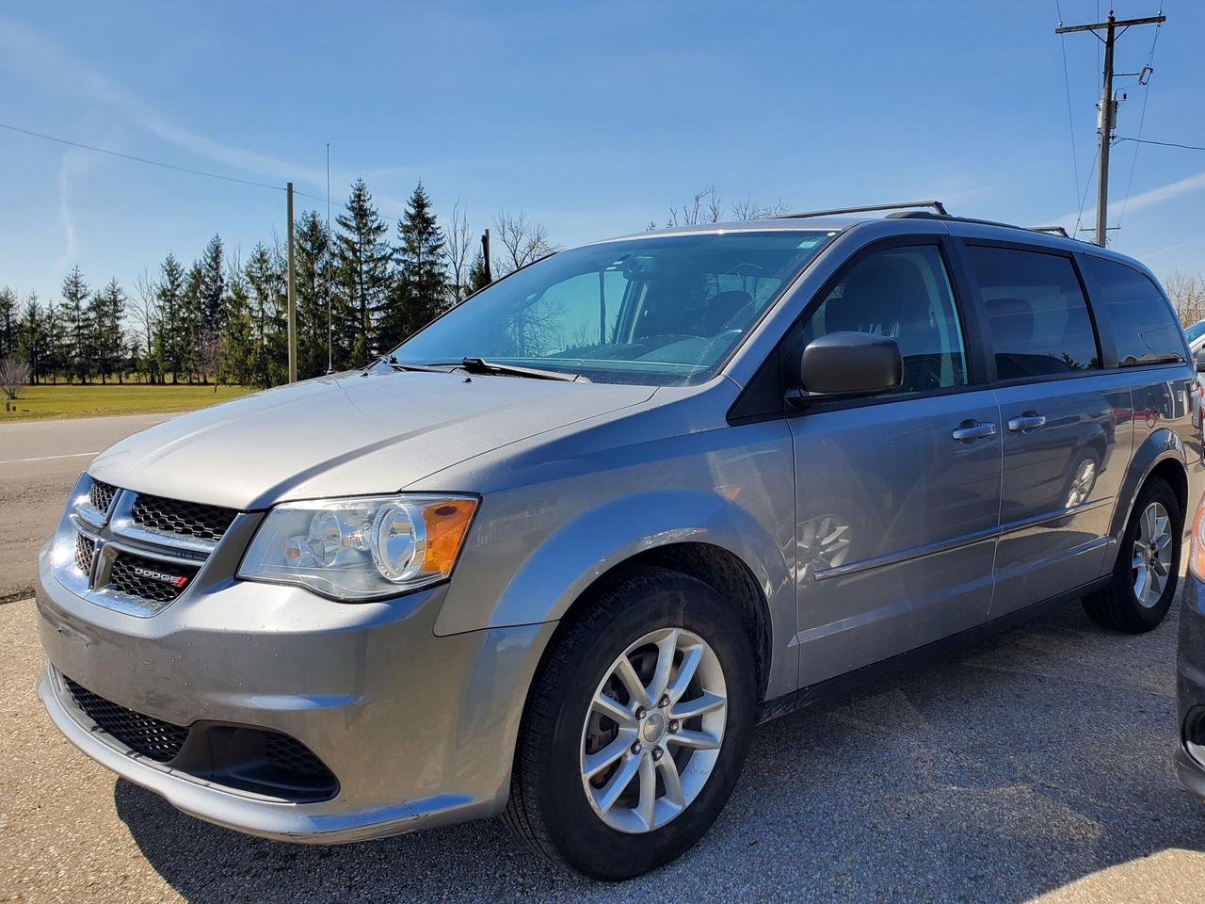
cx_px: 602
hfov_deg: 67.3
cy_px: 452
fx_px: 905
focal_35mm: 26
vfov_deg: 53.1
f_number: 2.4
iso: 50
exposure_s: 1/1429
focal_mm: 4.3
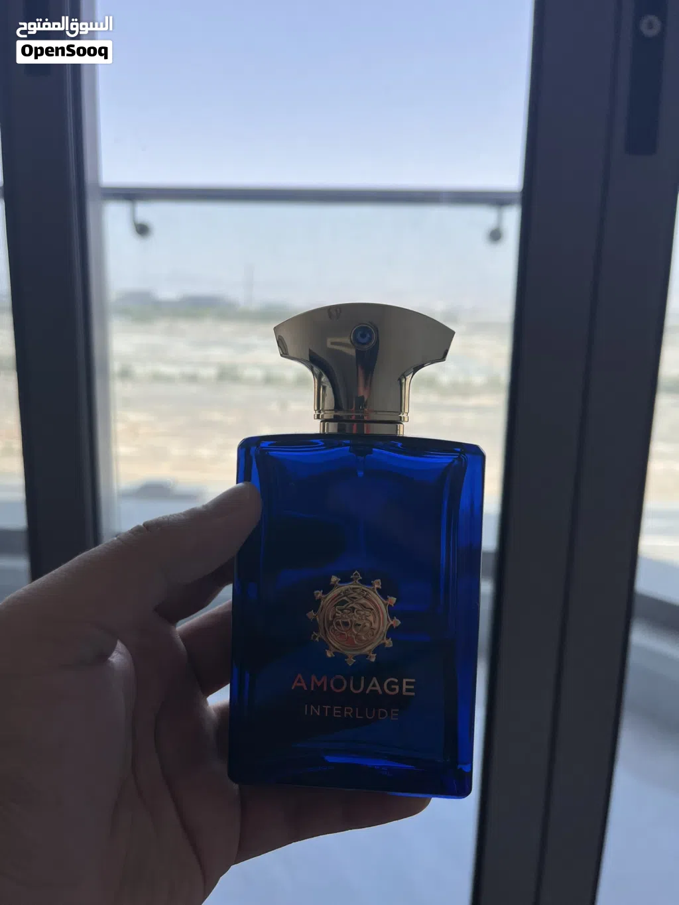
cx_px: 340
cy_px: 452
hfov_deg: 53.1
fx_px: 680
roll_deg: -1.4
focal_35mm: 26
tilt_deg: -12.3
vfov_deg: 67.3
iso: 50
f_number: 1.6
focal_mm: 5.1
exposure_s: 1/415
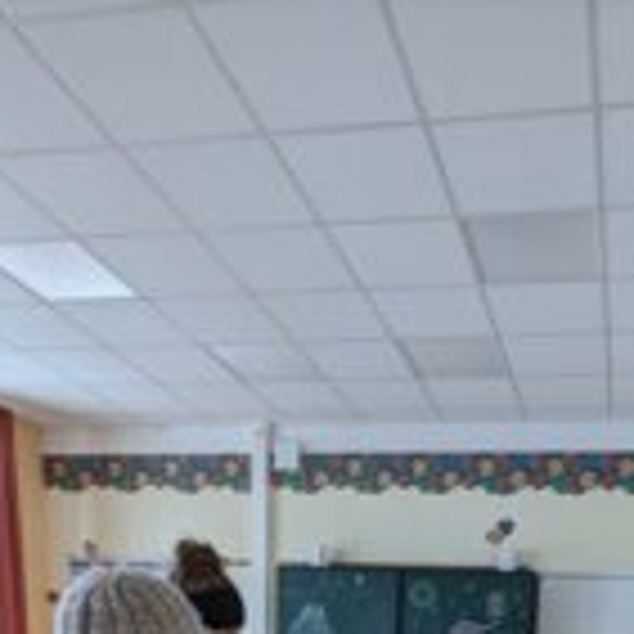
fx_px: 829
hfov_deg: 41.1
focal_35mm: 40
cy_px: 895
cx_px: 441
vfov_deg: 29.7
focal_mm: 2.35
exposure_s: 1/50
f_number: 2.2
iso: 374
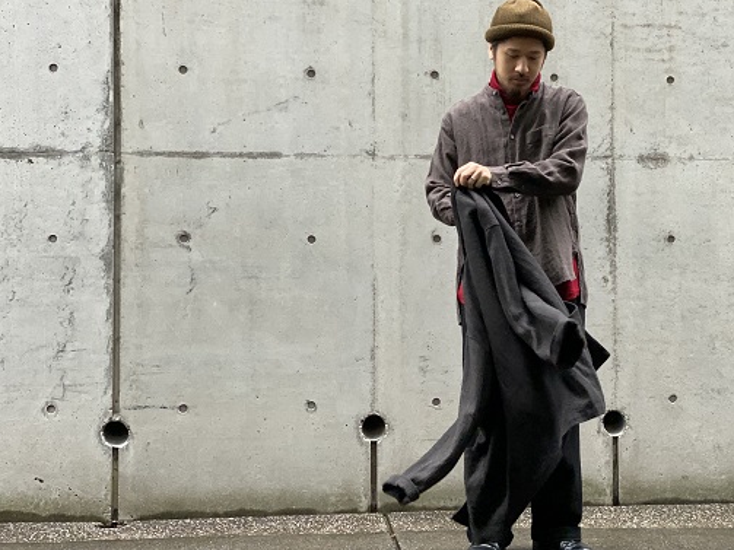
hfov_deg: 29.3
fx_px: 1399
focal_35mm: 66
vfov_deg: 22.2
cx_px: 464
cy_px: 270
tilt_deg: +1.6
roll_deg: +0.1
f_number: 2
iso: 160
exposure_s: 1/121
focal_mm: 6
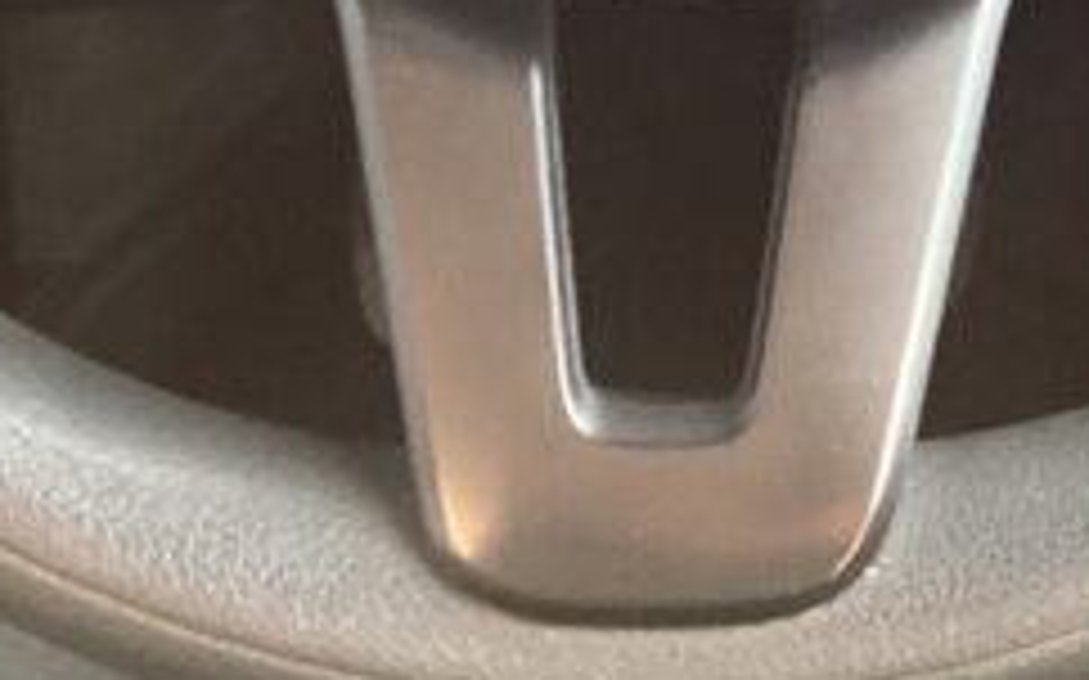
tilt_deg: -32.7
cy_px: -619
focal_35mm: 108
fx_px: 3204
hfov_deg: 18.9
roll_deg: -3.0
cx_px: 999
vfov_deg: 11.1
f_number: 2.4
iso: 64
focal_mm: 3.3
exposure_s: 1/60
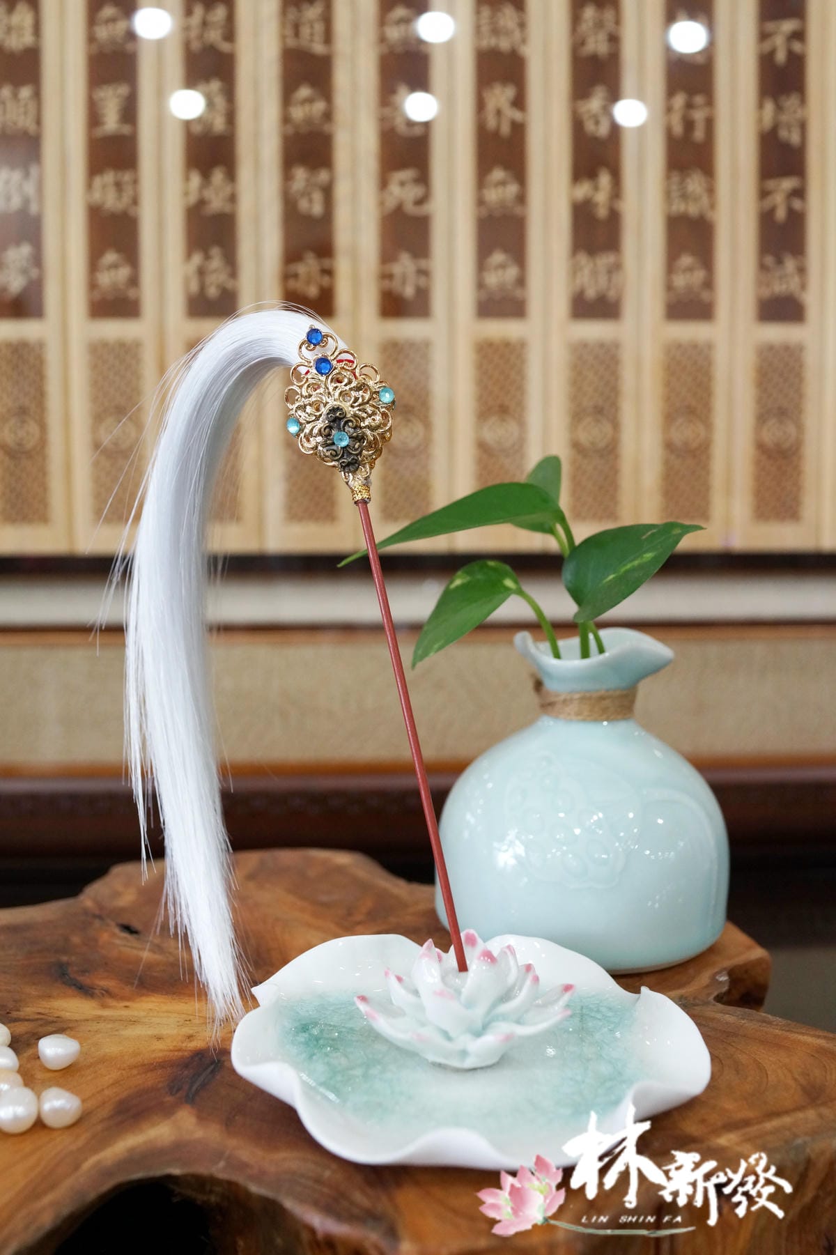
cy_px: 628
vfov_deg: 54.4
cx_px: 418
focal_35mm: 35
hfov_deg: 37.8
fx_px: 1220
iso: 1600
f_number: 5.6
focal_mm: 35
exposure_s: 1/100
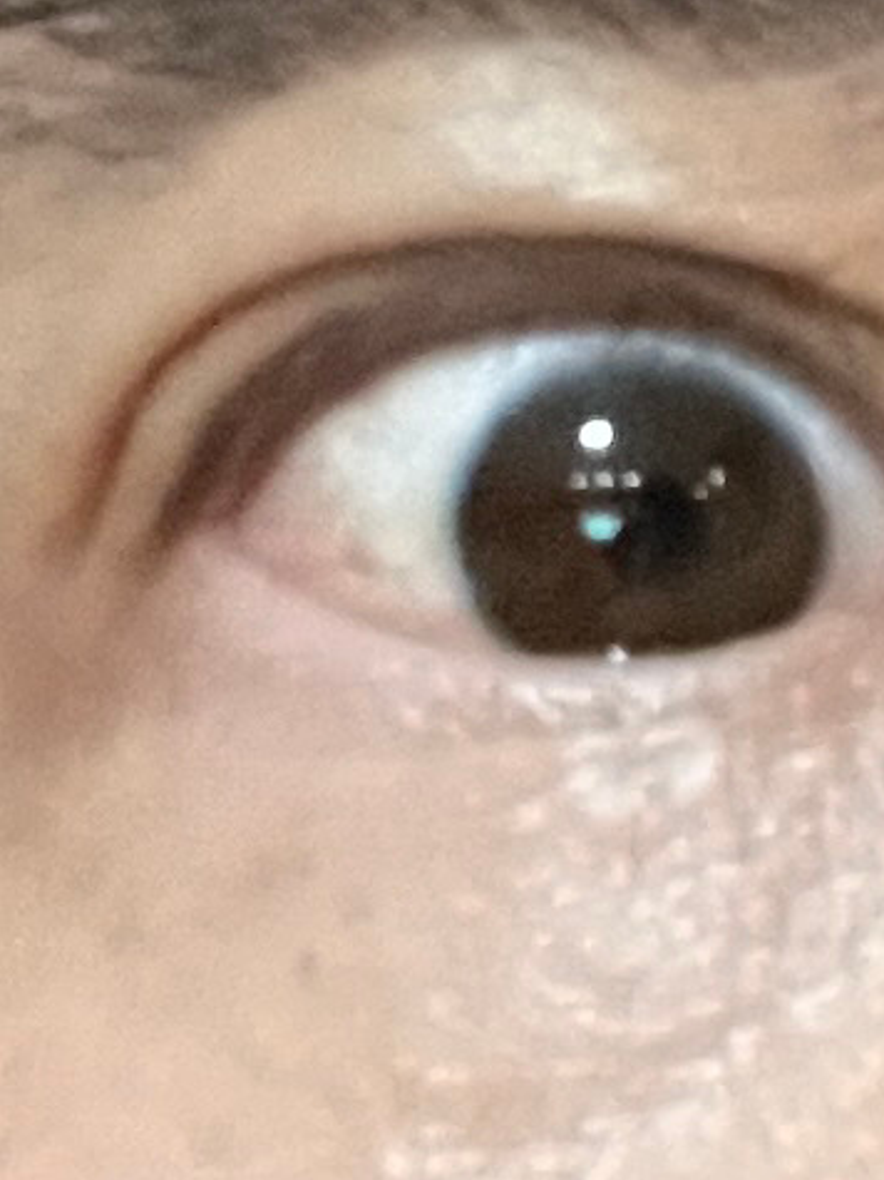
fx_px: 6643
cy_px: 1264
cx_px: 1758
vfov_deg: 10.0
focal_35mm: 195
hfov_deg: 7.3
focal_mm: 2.71
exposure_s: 1/17
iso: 1250
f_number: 2.2
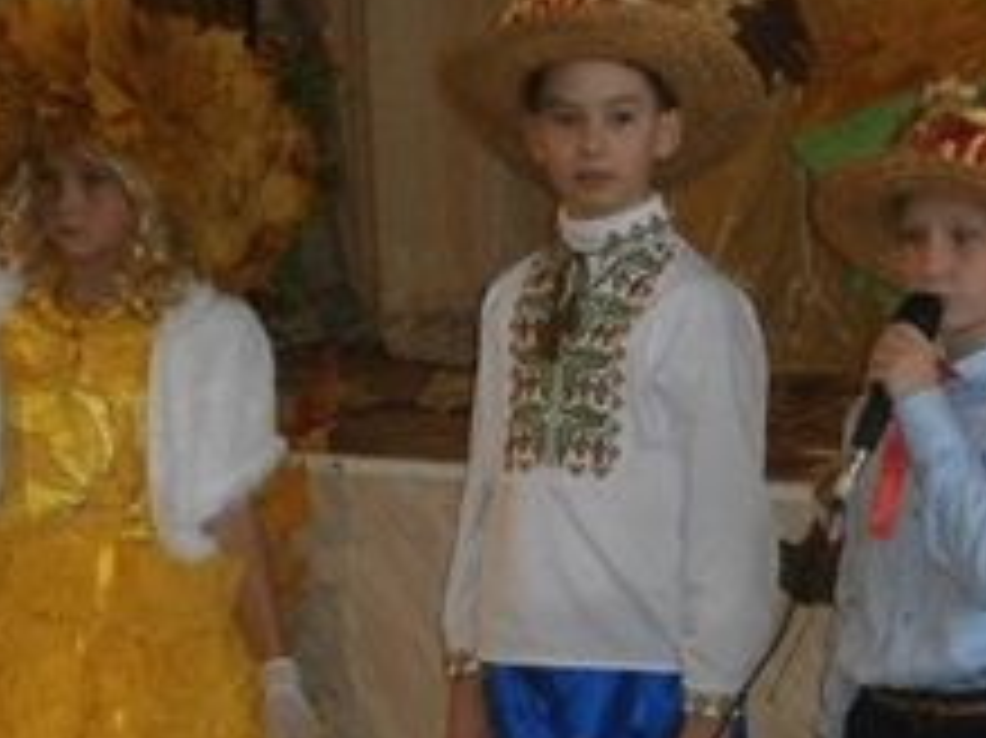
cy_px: 576
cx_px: 698
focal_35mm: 207
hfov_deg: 9.6
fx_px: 5893
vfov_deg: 7.2
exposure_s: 1/80
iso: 800
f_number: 5.4
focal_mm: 17.8
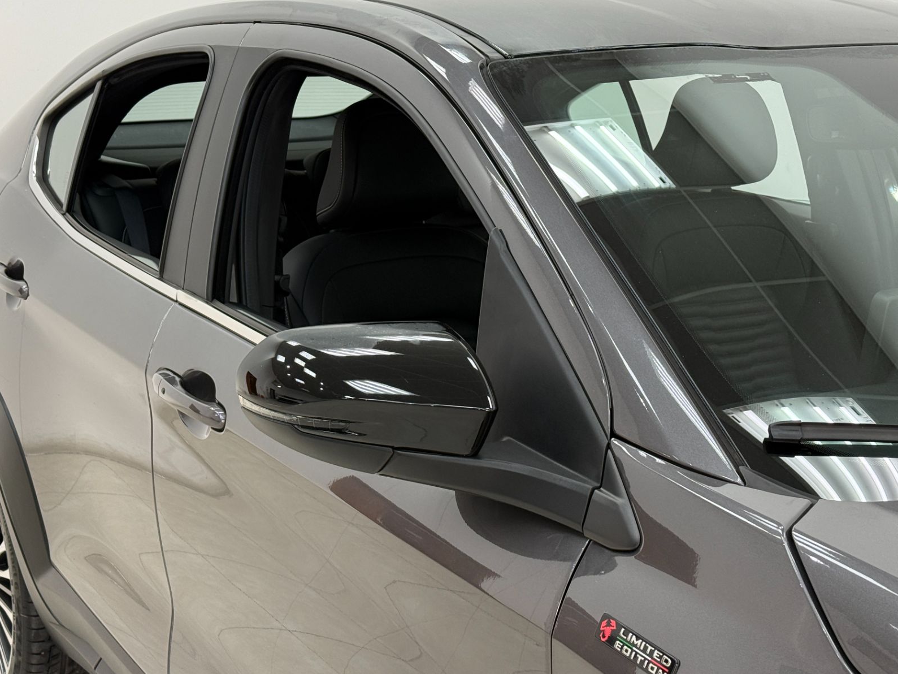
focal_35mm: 58
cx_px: 432
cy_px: 352
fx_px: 1505
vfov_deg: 25.2
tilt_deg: -12.0
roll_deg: +0.2
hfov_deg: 33.2
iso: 100
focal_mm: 6.76
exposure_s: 1/60
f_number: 1.78
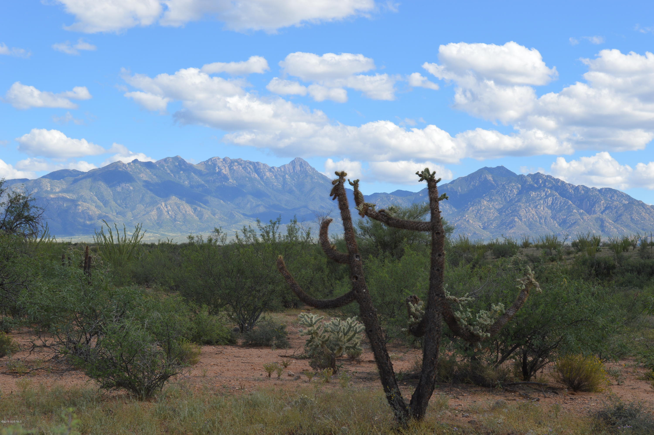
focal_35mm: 60
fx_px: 1089
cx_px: 327
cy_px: 218
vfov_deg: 22.6
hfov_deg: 33.4
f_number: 8
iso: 100
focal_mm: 40
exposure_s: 1/200
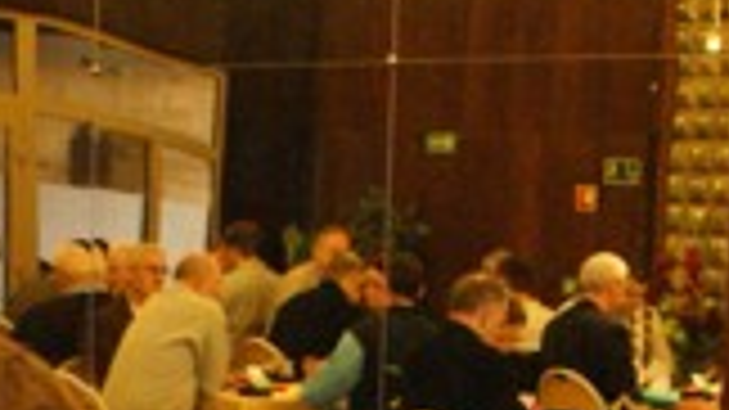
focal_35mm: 136
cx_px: 351
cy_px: 987
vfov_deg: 8.2
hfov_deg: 15.8
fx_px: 2628
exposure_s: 1/30
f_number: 4
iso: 1600
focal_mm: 20
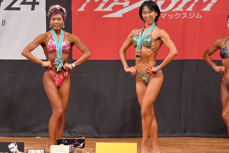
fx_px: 2334
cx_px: 105
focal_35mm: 367
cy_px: 91
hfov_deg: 5.6
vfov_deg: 3.7
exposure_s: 1/400
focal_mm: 180
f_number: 5.6
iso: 9000
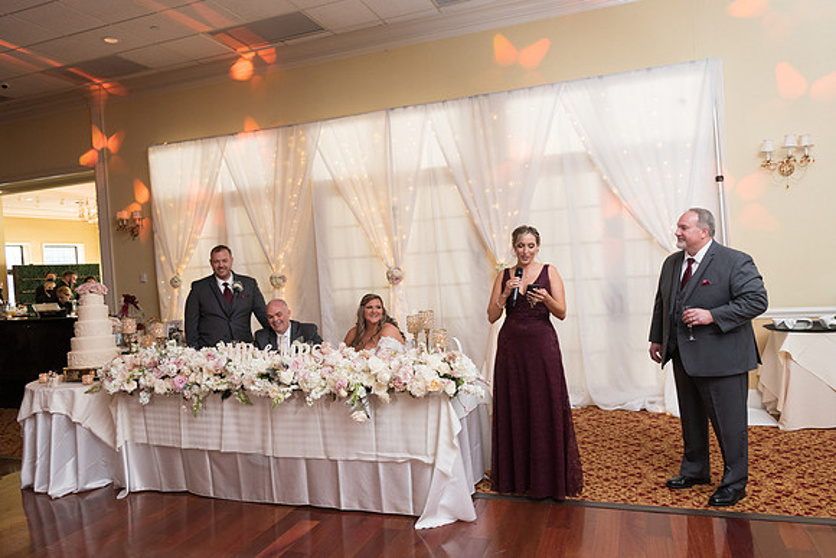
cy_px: 279
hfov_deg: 67.4
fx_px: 627
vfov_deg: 48.0
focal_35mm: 27
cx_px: 418
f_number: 5
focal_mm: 27
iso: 1250
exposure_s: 1/125
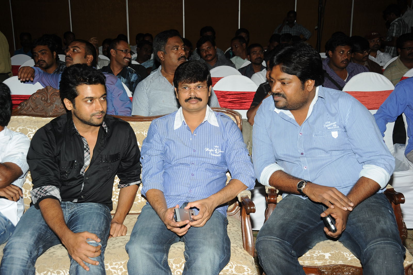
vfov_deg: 28.0
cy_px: 138
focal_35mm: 48
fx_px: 550
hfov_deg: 41.1
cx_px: 206
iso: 400
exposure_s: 1/125
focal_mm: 48
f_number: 8
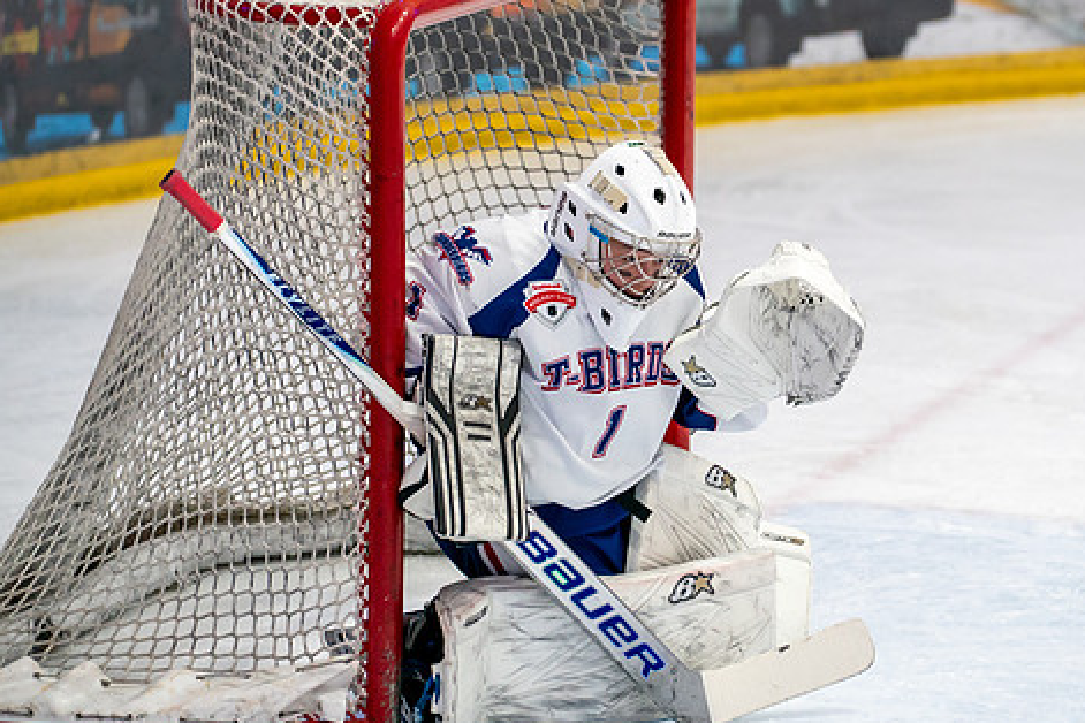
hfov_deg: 8.4
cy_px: 247
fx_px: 7383
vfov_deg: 5.6
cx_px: 692
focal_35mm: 245
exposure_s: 1/800
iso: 2500
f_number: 3.2
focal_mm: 143
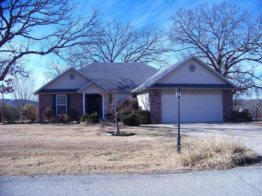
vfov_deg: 39.7
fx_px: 272
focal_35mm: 36
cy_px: 98
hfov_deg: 51.4
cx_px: 131
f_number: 2.8
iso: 68
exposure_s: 1/800
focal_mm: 5.85
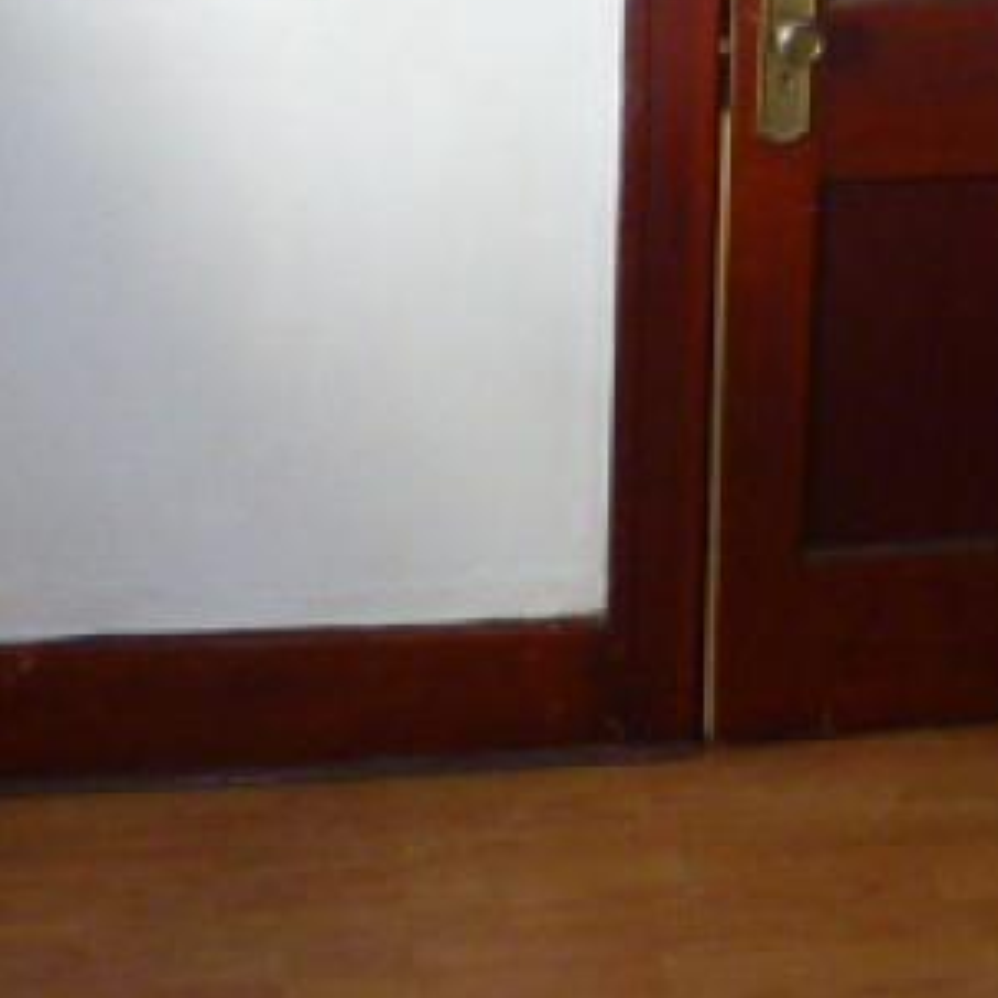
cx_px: 625
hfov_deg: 23.9
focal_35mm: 72
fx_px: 2349
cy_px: 0
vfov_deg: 23.0
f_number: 3.3
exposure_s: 1/60
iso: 500
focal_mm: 4.3
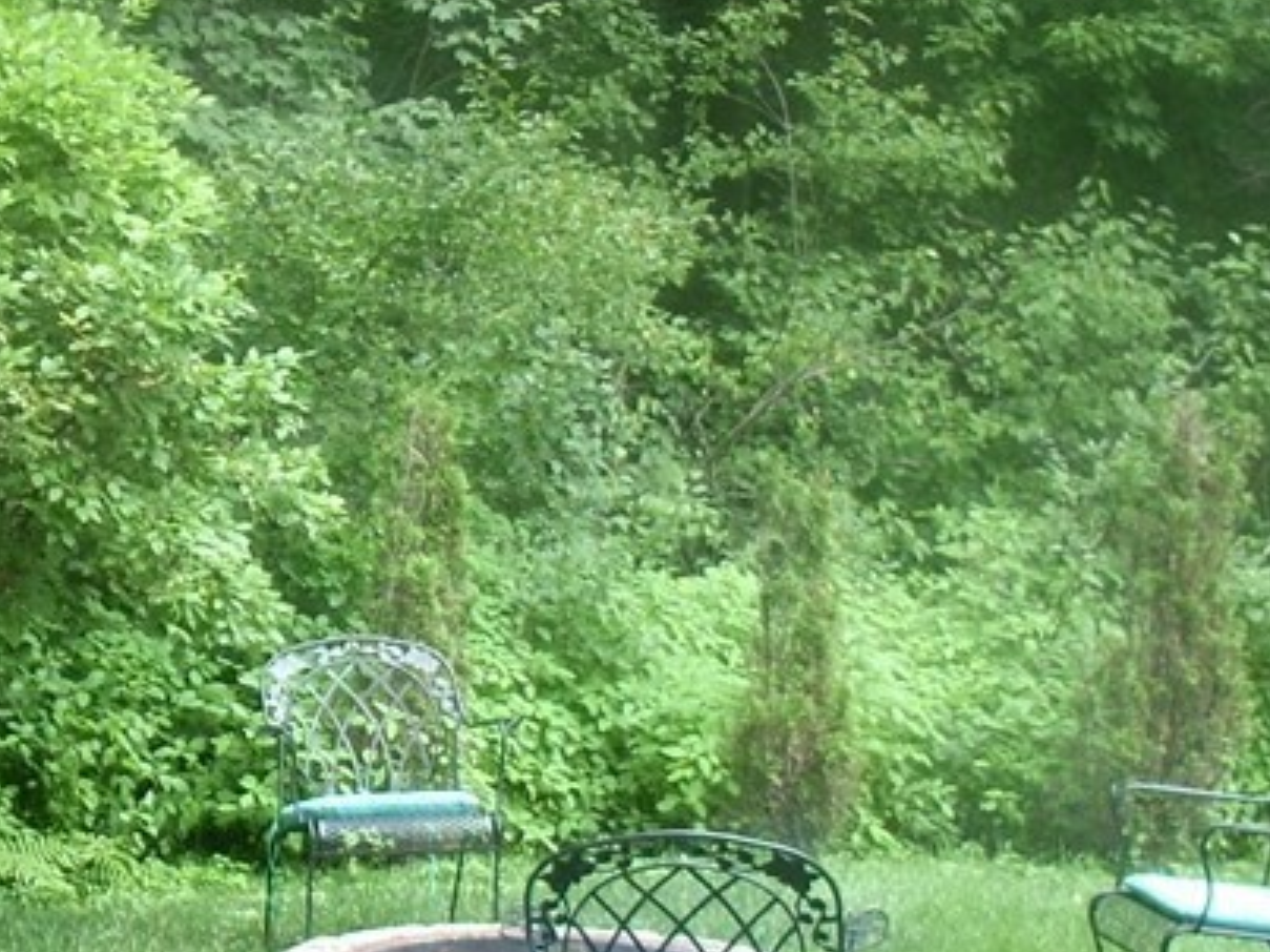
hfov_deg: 20.4
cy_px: 659
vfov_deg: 15.7
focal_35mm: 94
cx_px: 76
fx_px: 3448
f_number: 2.8
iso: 64
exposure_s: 1/62.6
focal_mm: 6.2
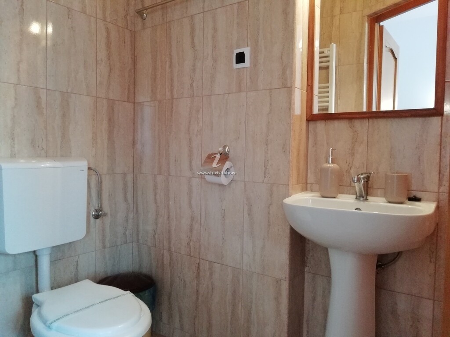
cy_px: 168
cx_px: 225
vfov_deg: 53.1
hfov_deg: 67.3
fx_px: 338
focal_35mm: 26
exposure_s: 1/33.3
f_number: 2.2
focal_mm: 3.46
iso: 250
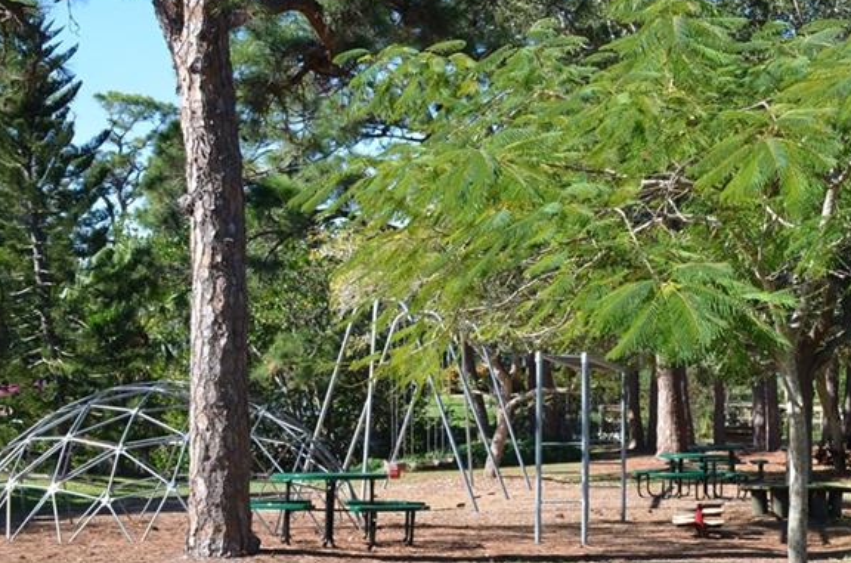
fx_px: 1886
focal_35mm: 80
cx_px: 681
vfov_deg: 17.0
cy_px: 289
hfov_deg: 25.0
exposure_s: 1/200
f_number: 8
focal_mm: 30
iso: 200
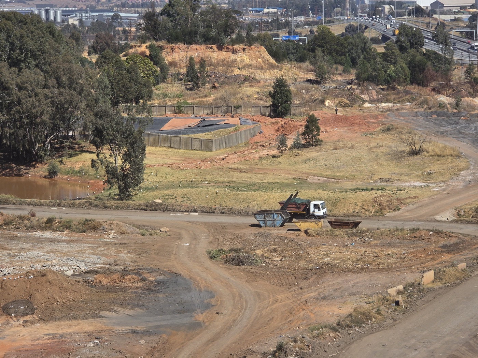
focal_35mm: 115
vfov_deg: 12.9
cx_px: 239
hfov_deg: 17.1
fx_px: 1588
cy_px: 179
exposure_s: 1/1358
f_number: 3.4
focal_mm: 18.6
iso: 64
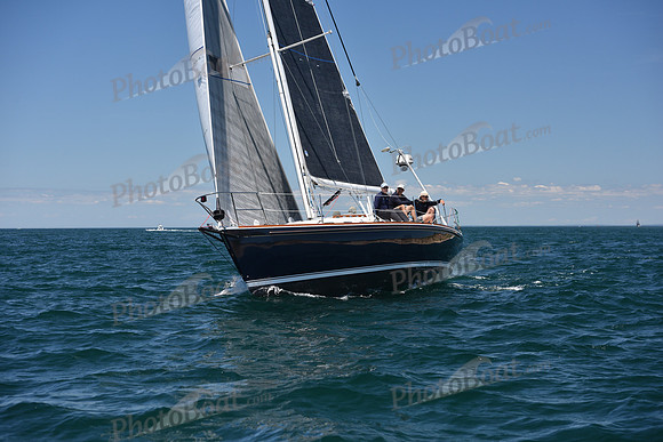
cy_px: 221
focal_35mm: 70
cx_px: 332
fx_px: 1289
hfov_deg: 28.8
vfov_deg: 19.5
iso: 250
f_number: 5
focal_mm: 70
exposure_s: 1/800
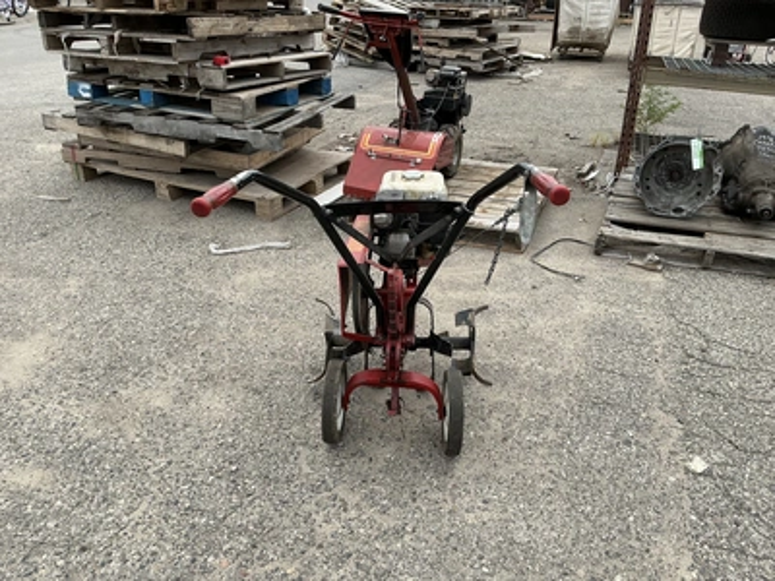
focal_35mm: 28
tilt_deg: -25.5
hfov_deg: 63.4
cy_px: 290
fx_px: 627
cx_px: 388
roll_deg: -1.4
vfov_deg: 49.7
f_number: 1.8
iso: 25
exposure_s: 1/869
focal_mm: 3
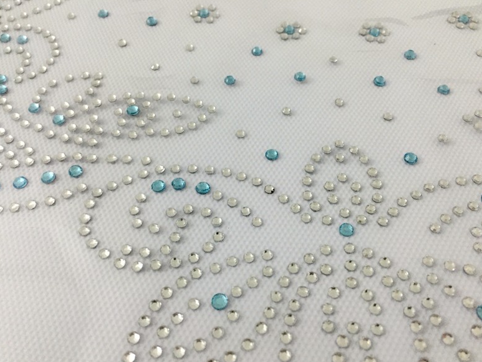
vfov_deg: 46.8
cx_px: 248
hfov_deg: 59.9
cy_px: 185
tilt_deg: -56.4
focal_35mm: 30
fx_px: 418
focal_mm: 4.15
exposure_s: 1/20
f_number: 2.2
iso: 250
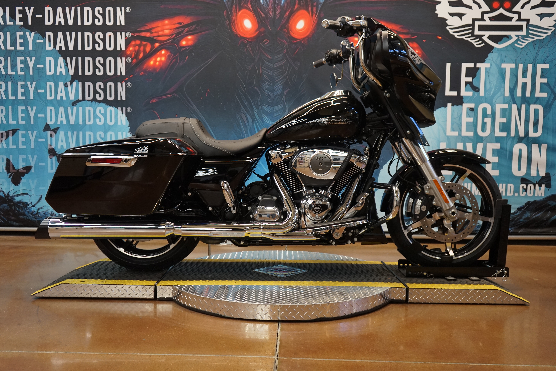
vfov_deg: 41.1
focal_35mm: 32
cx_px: 278
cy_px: 186
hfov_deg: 58.7
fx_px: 494
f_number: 4
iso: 1250
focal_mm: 32
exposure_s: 1/160
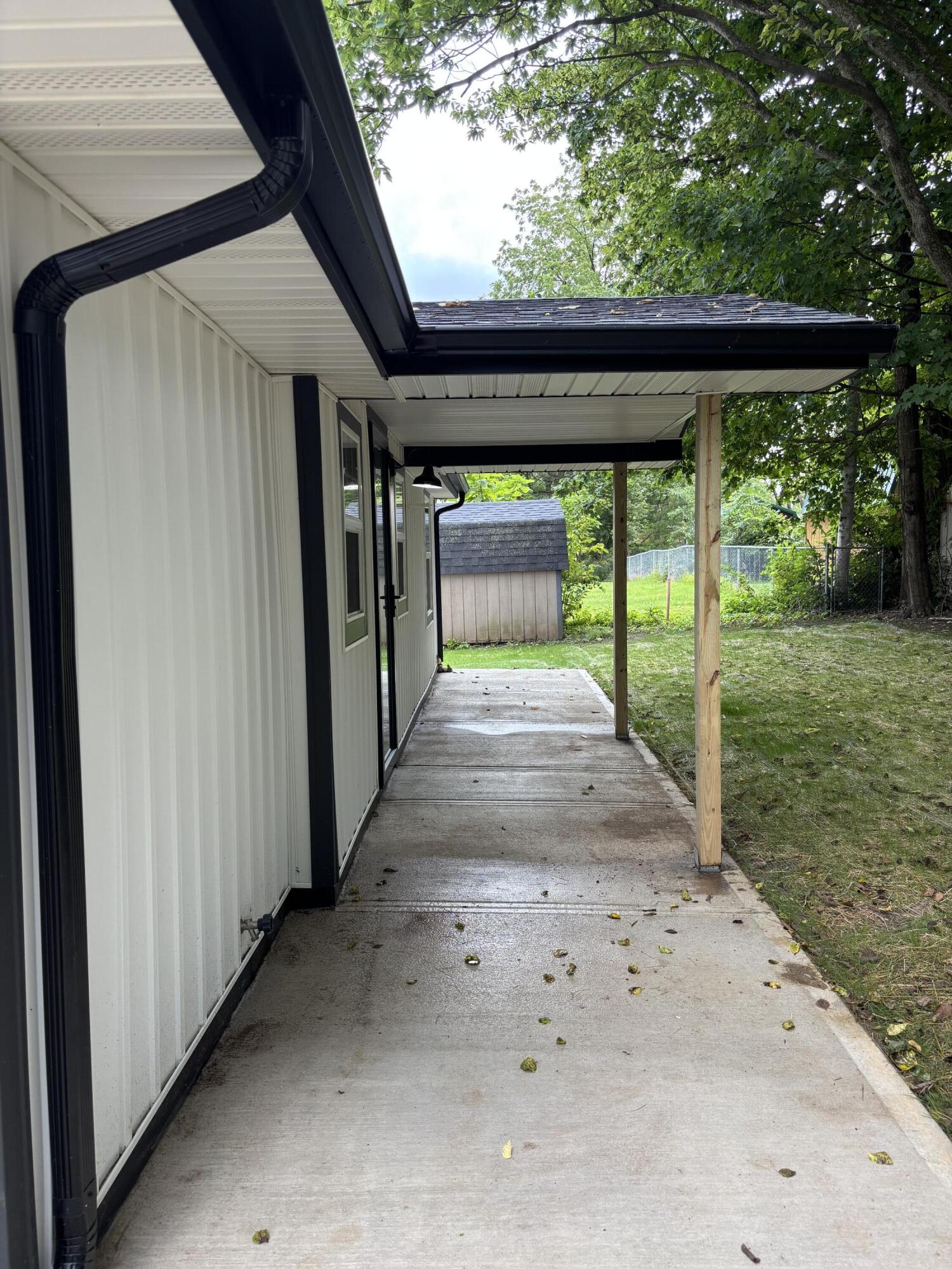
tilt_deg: -4.5
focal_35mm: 26
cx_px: 476
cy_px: 634
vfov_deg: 67.3
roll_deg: +0.0
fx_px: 953
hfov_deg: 53.1
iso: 40
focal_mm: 5.96
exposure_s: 1/251
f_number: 1.6
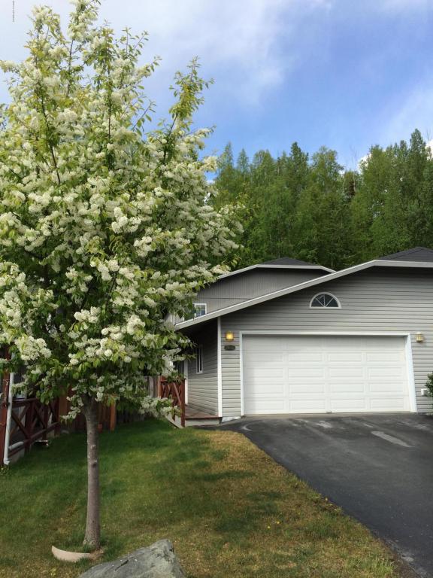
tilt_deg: +9.3
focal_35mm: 29
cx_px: 216
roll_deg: +2.4
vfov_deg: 61.7
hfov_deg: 48.2
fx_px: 484
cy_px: 289
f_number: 2.2
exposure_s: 1/1208
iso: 32
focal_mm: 4.15
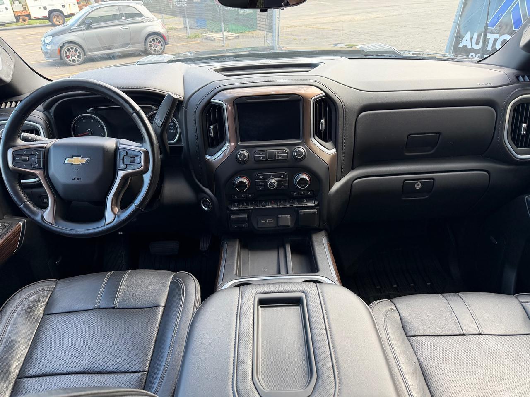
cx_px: 265
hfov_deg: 71.6
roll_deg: +2.5
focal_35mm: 24
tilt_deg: -29.5
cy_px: 198
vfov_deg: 56.8
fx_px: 367
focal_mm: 6.76
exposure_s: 1/222
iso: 160
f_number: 1.78
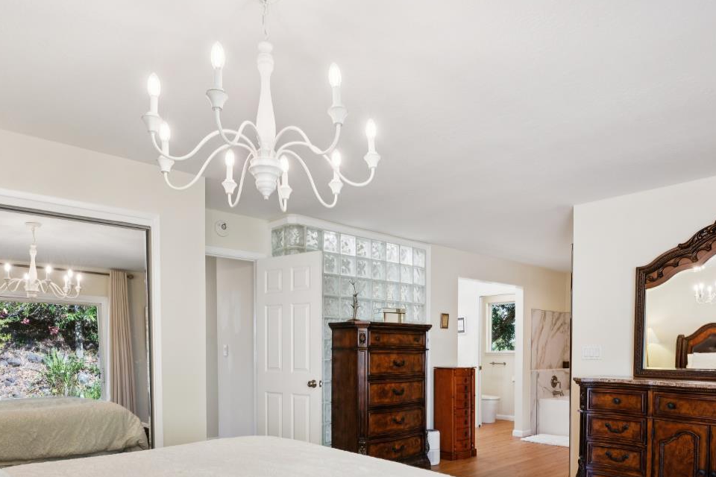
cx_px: 377
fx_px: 497
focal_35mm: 25
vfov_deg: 50.1
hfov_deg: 71.5
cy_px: 329
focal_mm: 16
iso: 320
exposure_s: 1/25
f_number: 9
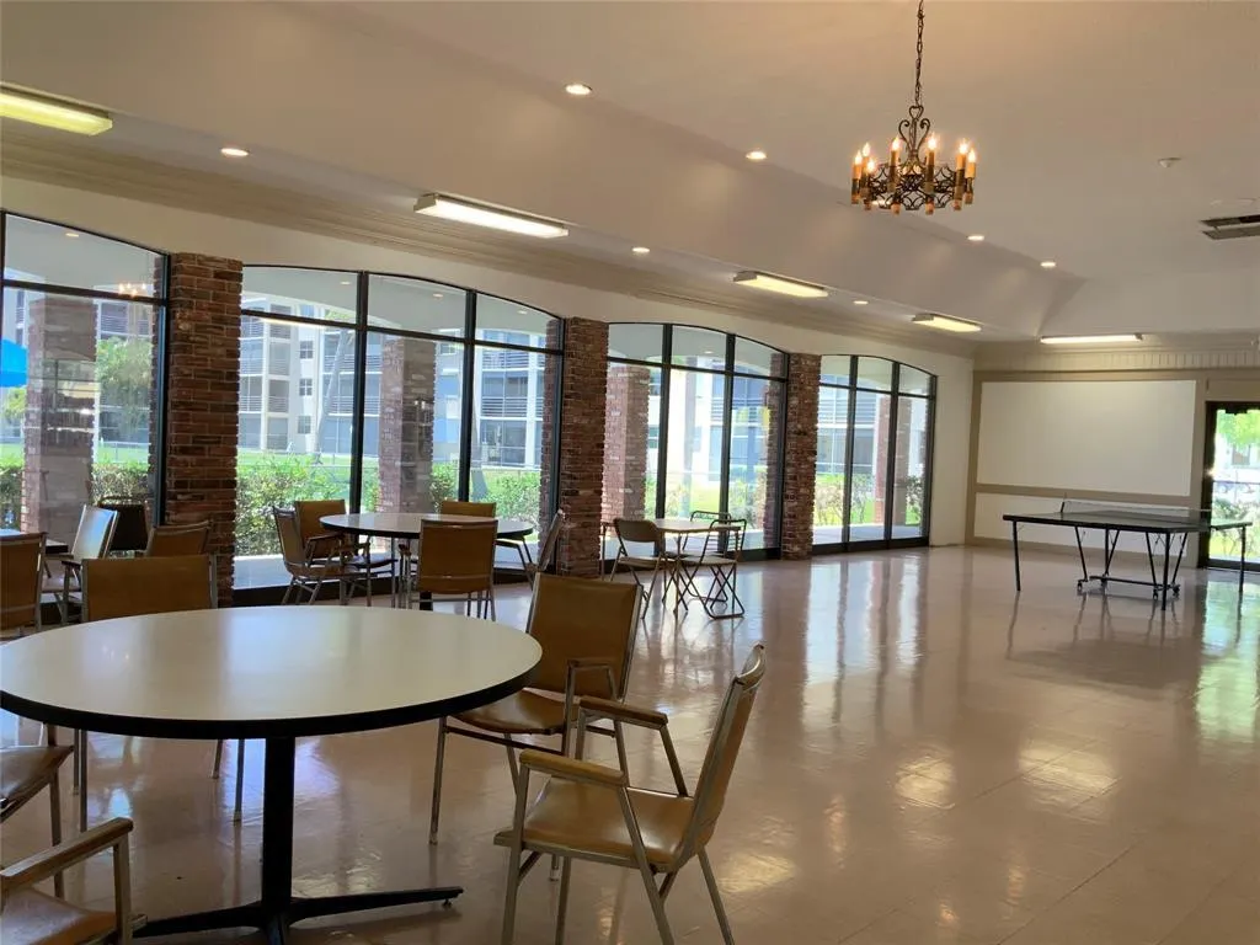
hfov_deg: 61.7
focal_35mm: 29
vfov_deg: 48.2
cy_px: 472
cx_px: 630
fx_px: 1056
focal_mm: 3
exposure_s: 1/120
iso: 64
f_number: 1.8
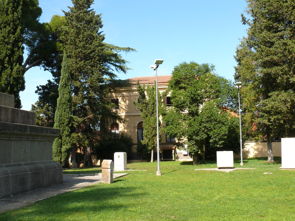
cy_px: 110
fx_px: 298
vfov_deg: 40.7
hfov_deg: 52.6
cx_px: 148
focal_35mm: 35
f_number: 5.6
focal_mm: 7.4
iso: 100
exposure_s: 1/200
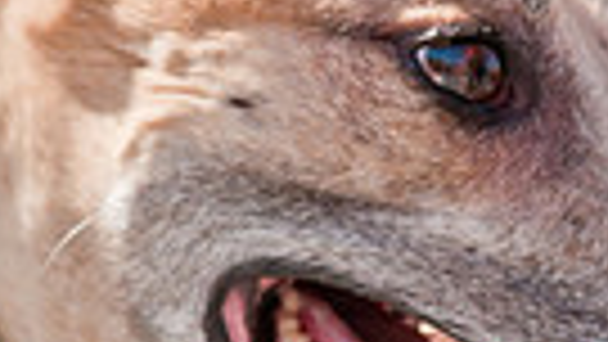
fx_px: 16867
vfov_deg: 1.2
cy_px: 234
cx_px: 250
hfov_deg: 2.1
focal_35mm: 1046
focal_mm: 200
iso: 200
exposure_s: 1/1000
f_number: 4
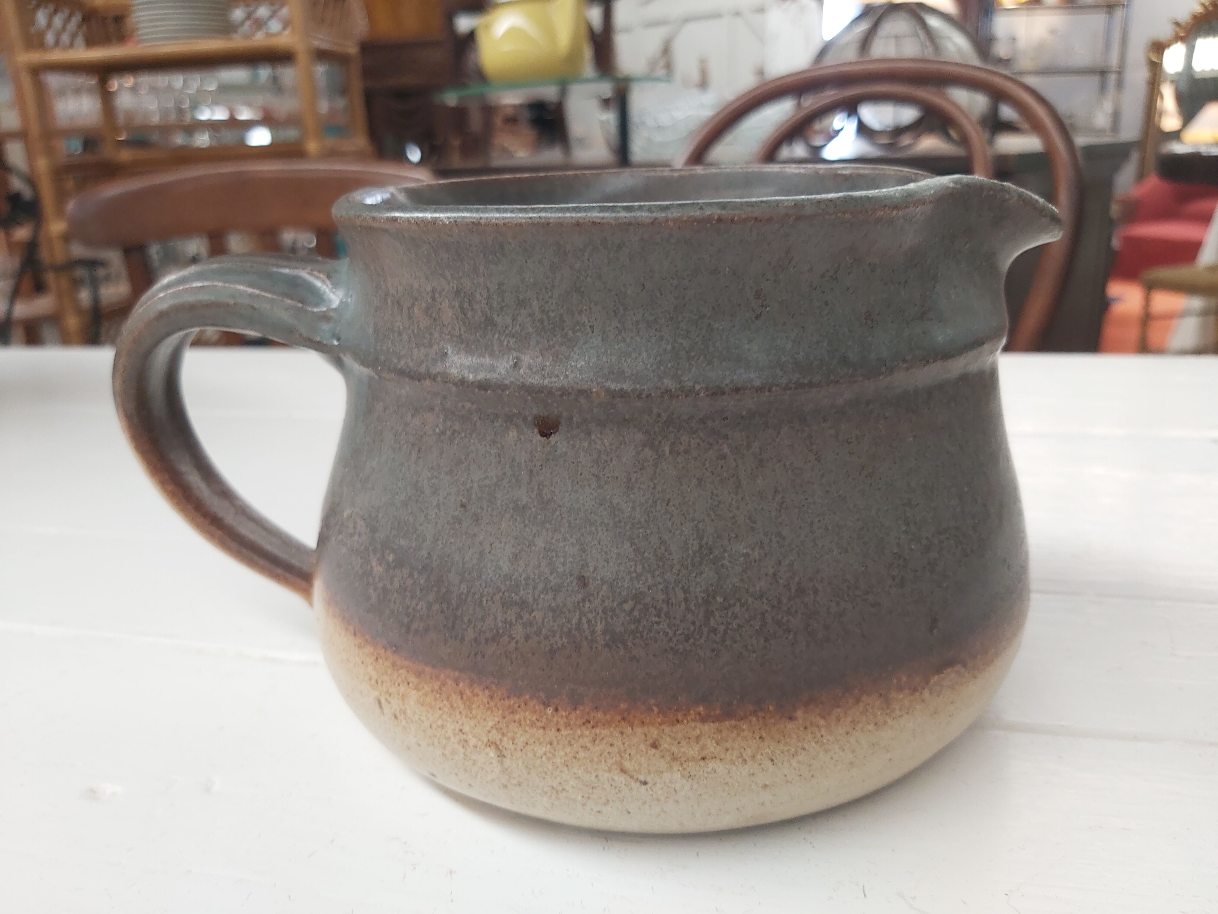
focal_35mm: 26
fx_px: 915
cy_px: 457
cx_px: 609
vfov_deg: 53.1
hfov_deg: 67.3
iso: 125
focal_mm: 3.92
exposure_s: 1/50
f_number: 1.7
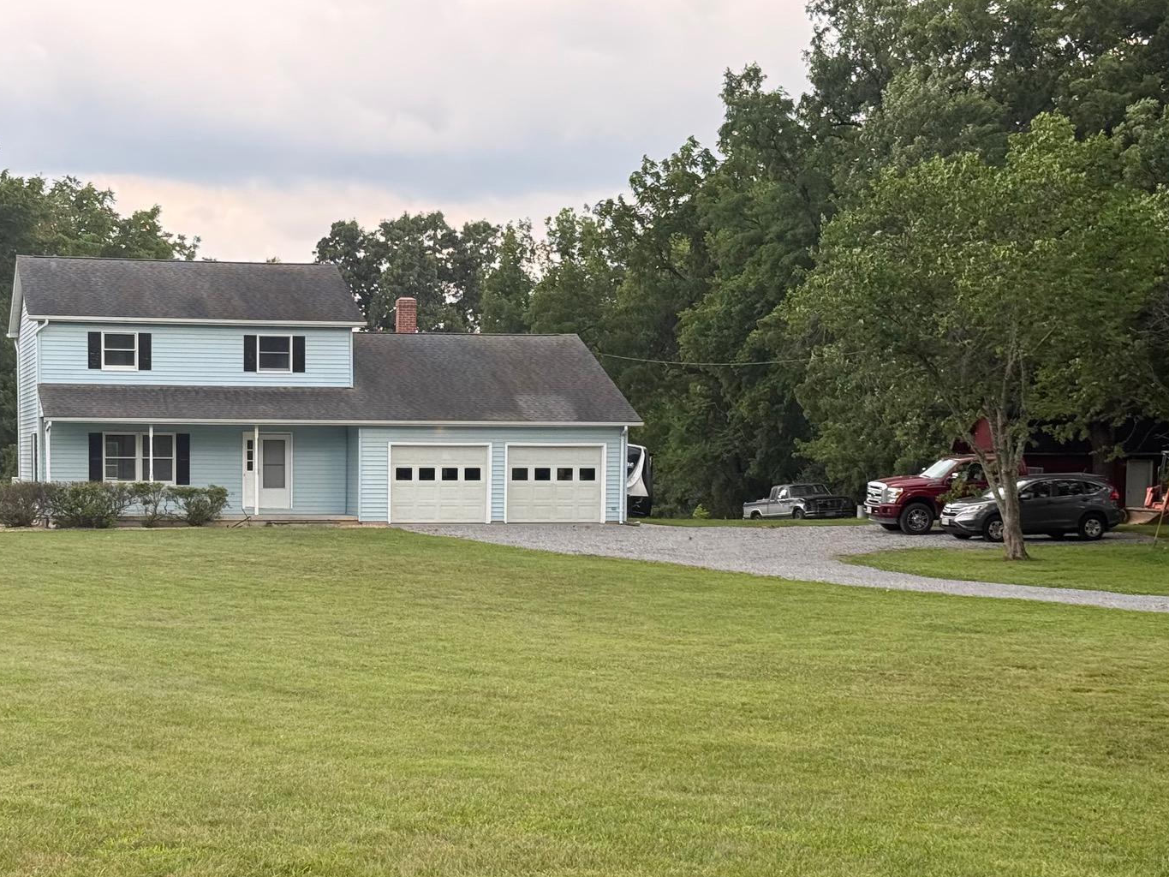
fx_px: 2432
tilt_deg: -4.0
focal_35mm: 72
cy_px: 629
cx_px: 373
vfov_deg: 20.3
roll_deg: -0.9
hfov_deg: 26.8
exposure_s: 1/527
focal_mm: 6.76
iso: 100
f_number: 1.78
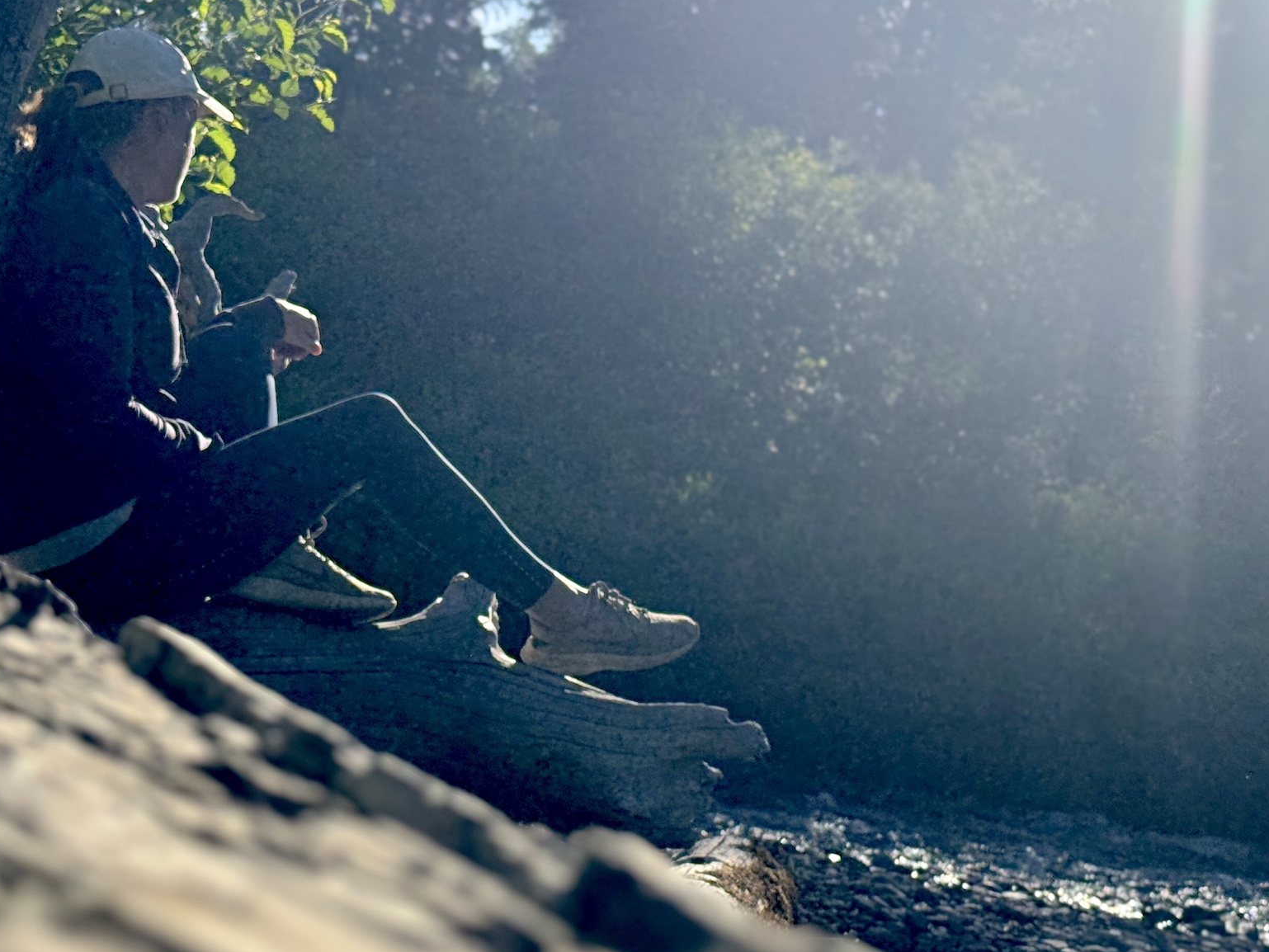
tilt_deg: +1.4
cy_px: 462
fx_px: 2860
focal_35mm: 78
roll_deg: -10.5
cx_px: 587
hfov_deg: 25.0
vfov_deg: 18.9
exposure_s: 1/4310
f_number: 1.78
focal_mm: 6.76
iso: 64
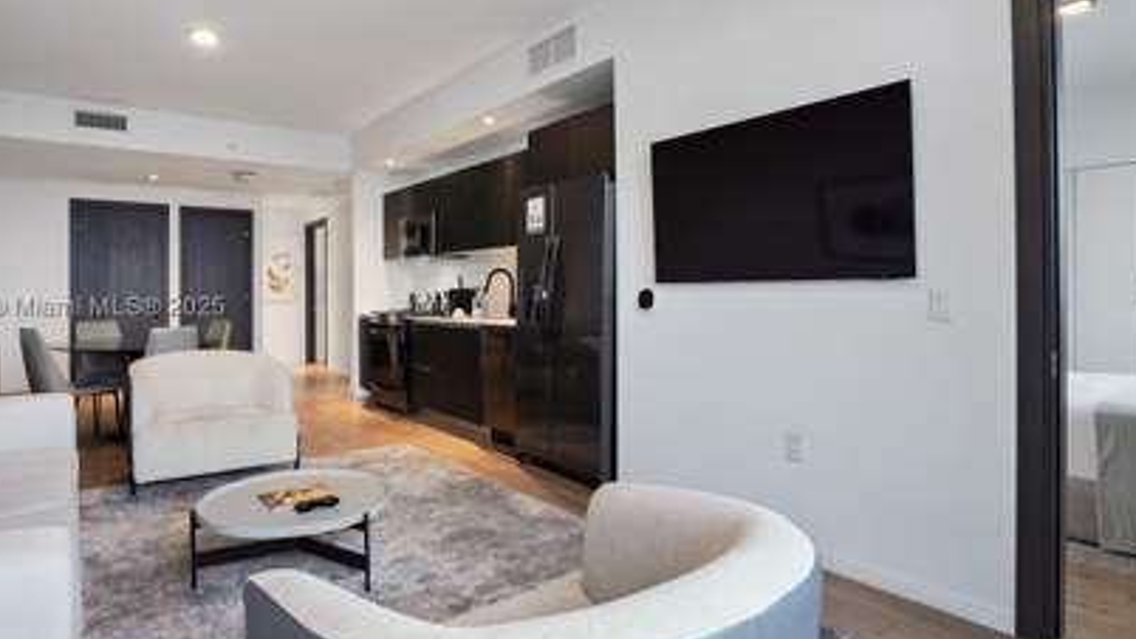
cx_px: 520
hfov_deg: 86.4
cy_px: 310
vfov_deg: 55.8
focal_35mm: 20
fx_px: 602
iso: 400
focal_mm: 16
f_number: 8
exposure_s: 1/4
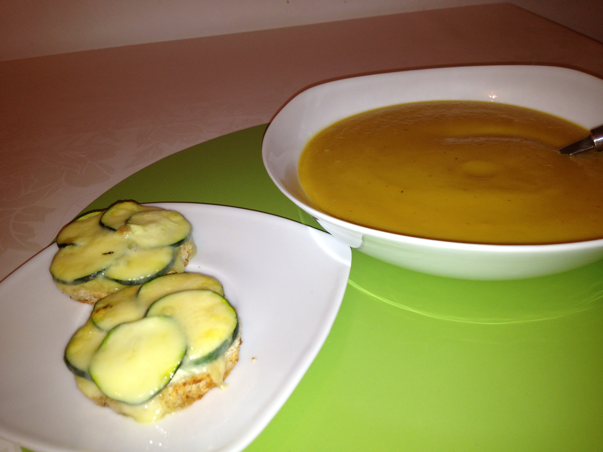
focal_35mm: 35
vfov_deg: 40.7
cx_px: 302
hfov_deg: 52.6
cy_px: 226
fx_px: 610
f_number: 2.4
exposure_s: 1/53
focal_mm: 4.28
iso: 64
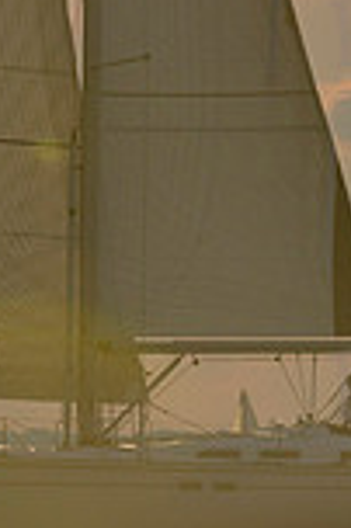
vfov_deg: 2.7
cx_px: 151
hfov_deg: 1.8
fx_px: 11213
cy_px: -153
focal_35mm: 765
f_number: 4
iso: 280
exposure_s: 1/8000
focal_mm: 200
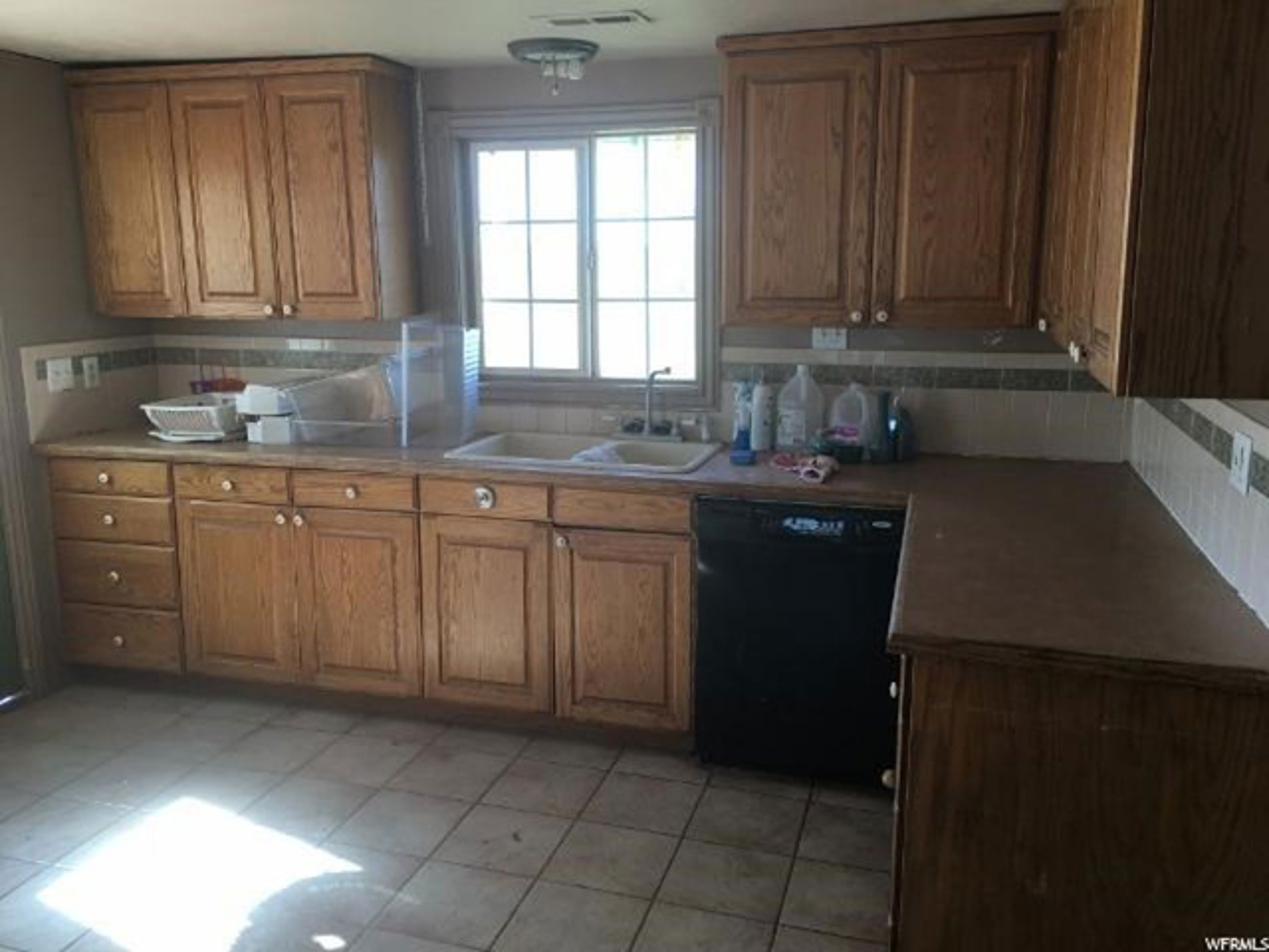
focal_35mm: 29
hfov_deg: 61.7
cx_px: 634
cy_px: 476
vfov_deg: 48.2
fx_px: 1063
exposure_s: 1/60
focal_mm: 4.15
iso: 25
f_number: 2.2
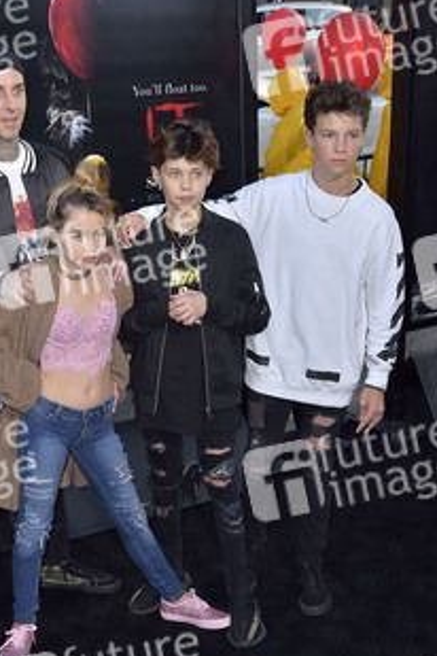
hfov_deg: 23.7
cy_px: 365
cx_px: 160
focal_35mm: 57
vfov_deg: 35.0
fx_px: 1038
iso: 640
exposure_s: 1/250
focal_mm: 44
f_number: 6.3
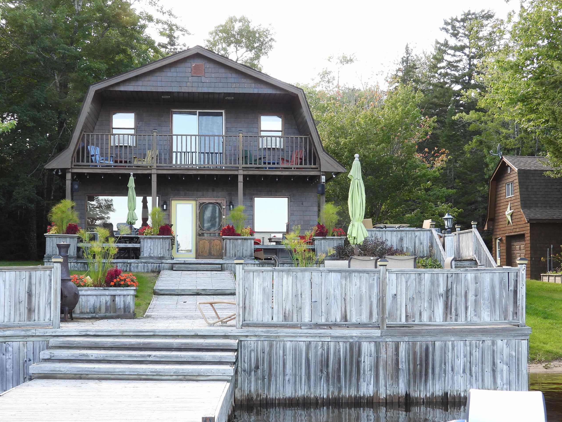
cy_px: 231
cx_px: 284
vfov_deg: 27.5
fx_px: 861
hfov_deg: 36.2
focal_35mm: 53
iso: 100
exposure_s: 1/100
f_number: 3.2
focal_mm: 7.9
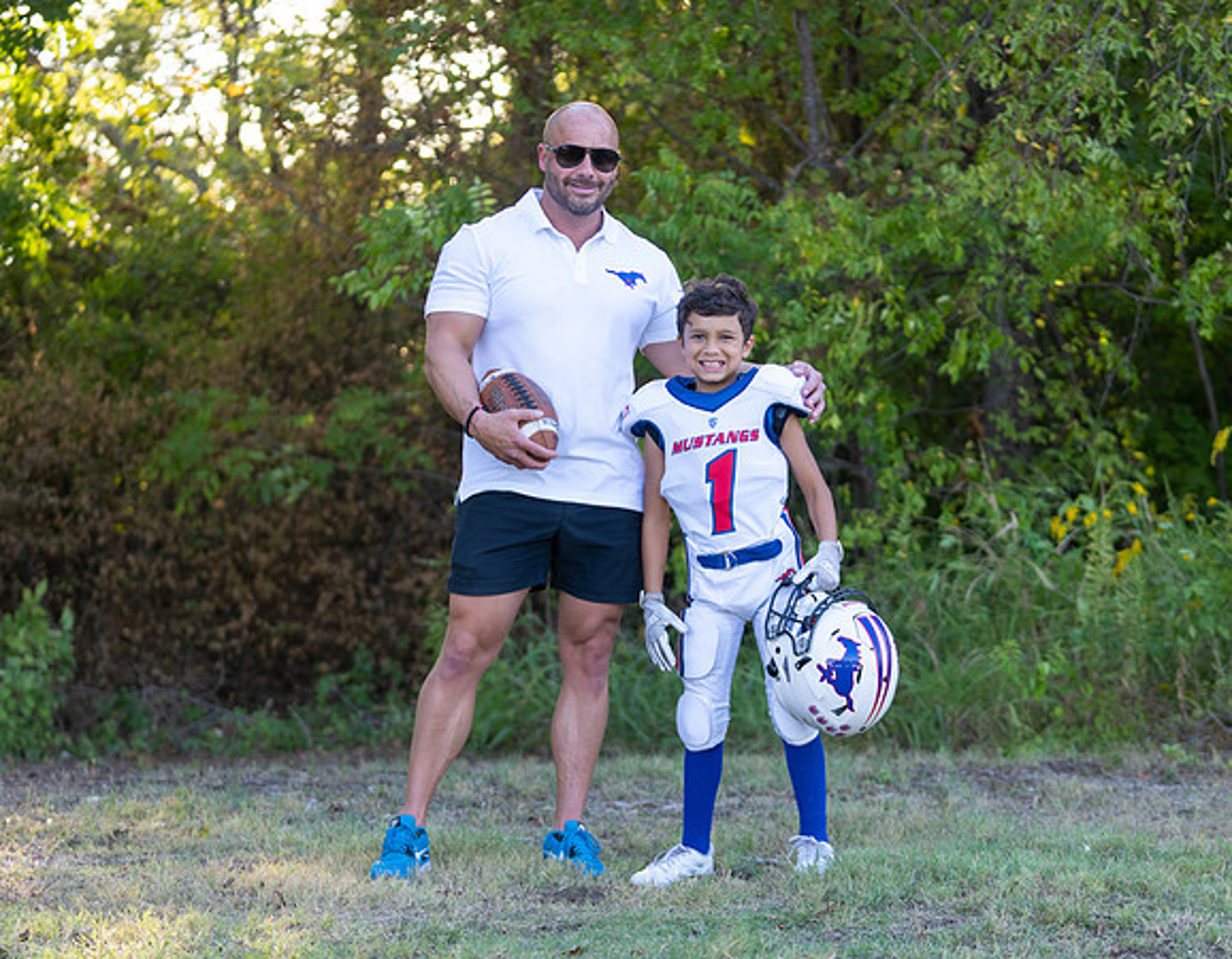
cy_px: 498
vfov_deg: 16.7
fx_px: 3266
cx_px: 621
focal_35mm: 91
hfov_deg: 21.4
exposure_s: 1/320
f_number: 2.8
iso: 200
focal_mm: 70
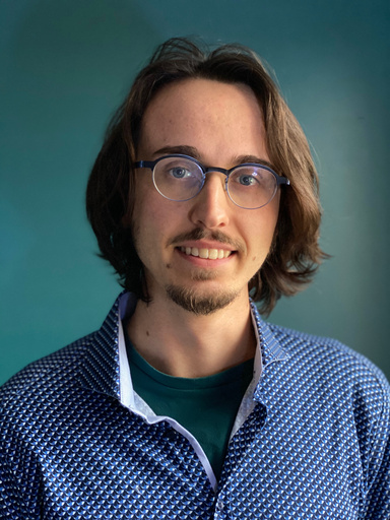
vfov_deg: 36.8
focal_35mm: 52
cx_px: 195
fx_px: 781
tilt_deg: +1.7
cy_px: 260
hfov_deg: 28.0
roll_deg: +2.6
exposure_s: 1/16
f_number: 2
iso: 400
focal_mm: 6
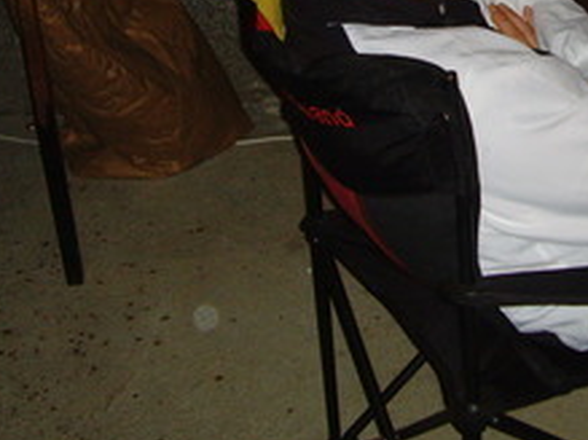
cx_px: 628
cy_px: 36
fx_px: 1511
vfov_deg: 16.3
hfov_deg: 21.1
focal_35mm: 89
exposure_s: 1/45
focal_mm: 6.6
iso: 200
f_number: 3.5
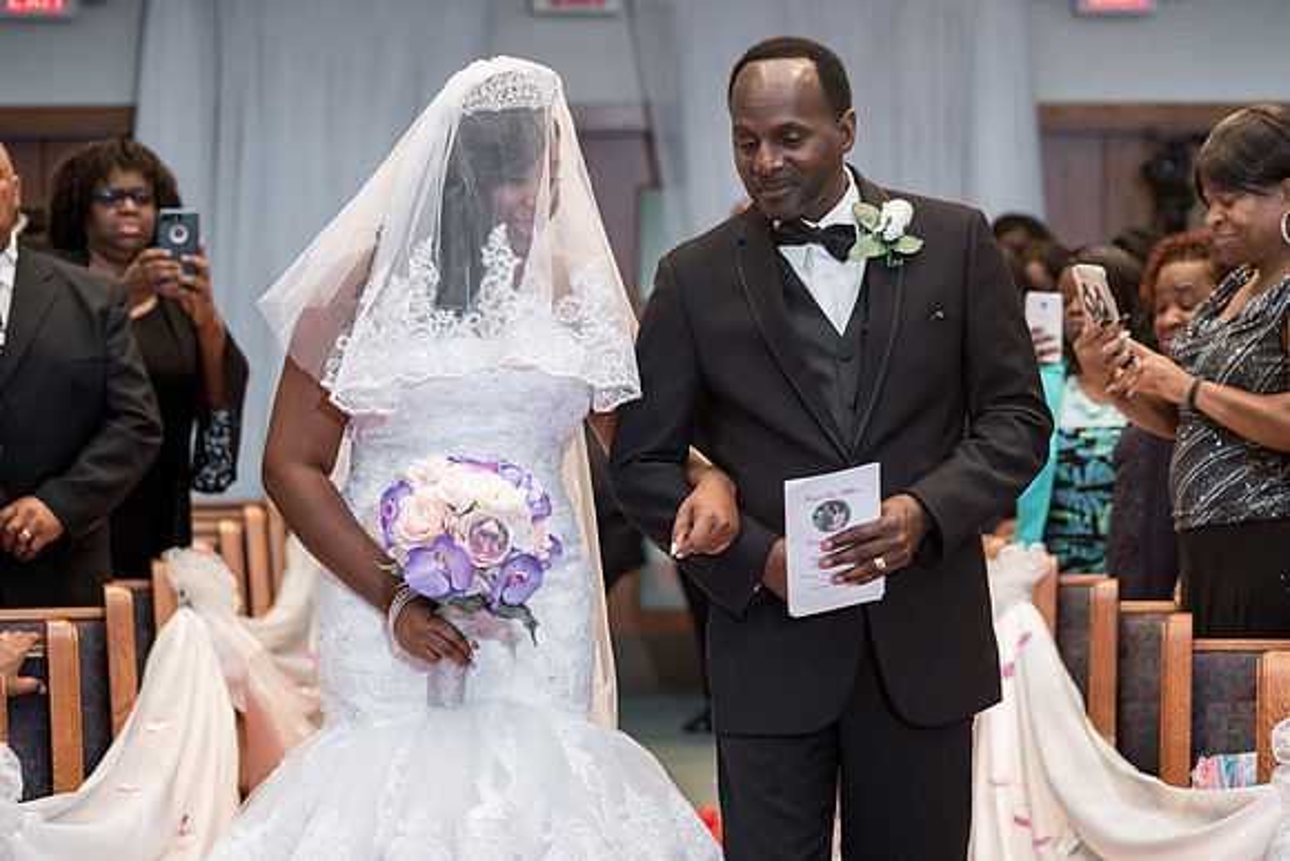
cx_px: 749
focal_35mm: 121
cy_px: 451
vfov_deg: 11.4
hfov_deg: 16.9
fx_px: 4329
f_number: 4
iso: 1600
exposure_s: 1/200
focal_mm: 104
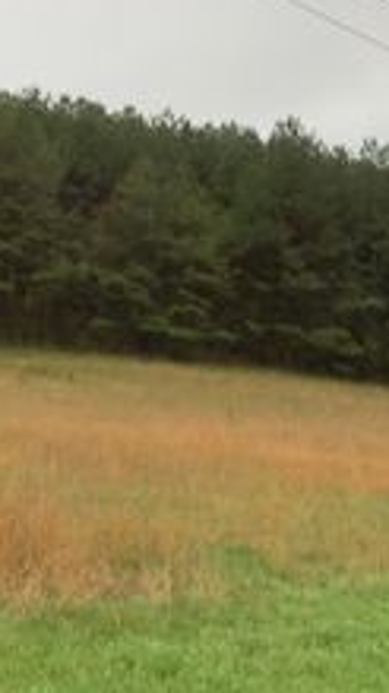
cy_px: 454
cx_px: 433
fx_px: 1414
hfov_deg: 15.2
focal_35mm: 77
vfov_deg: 27.4
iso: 50
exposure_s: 1/120
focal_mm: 3.3
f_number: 2.4
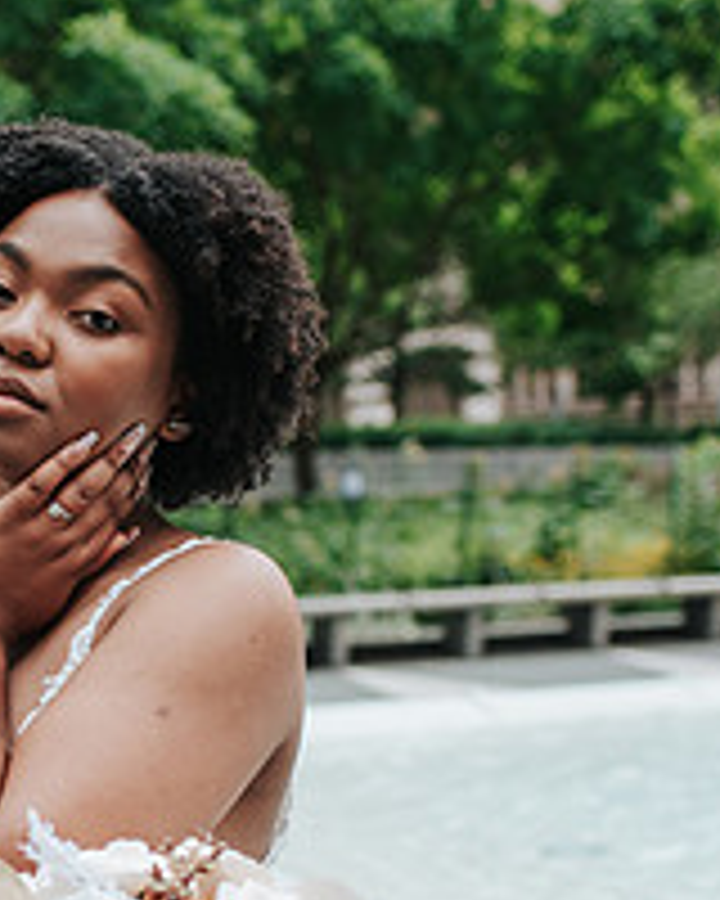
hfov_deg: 20.3
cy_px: 675
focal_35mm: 74
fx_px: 1971
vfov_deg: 25.4
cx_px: 58
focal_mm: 35
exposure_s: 1/1250
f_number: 2.8
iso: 1000
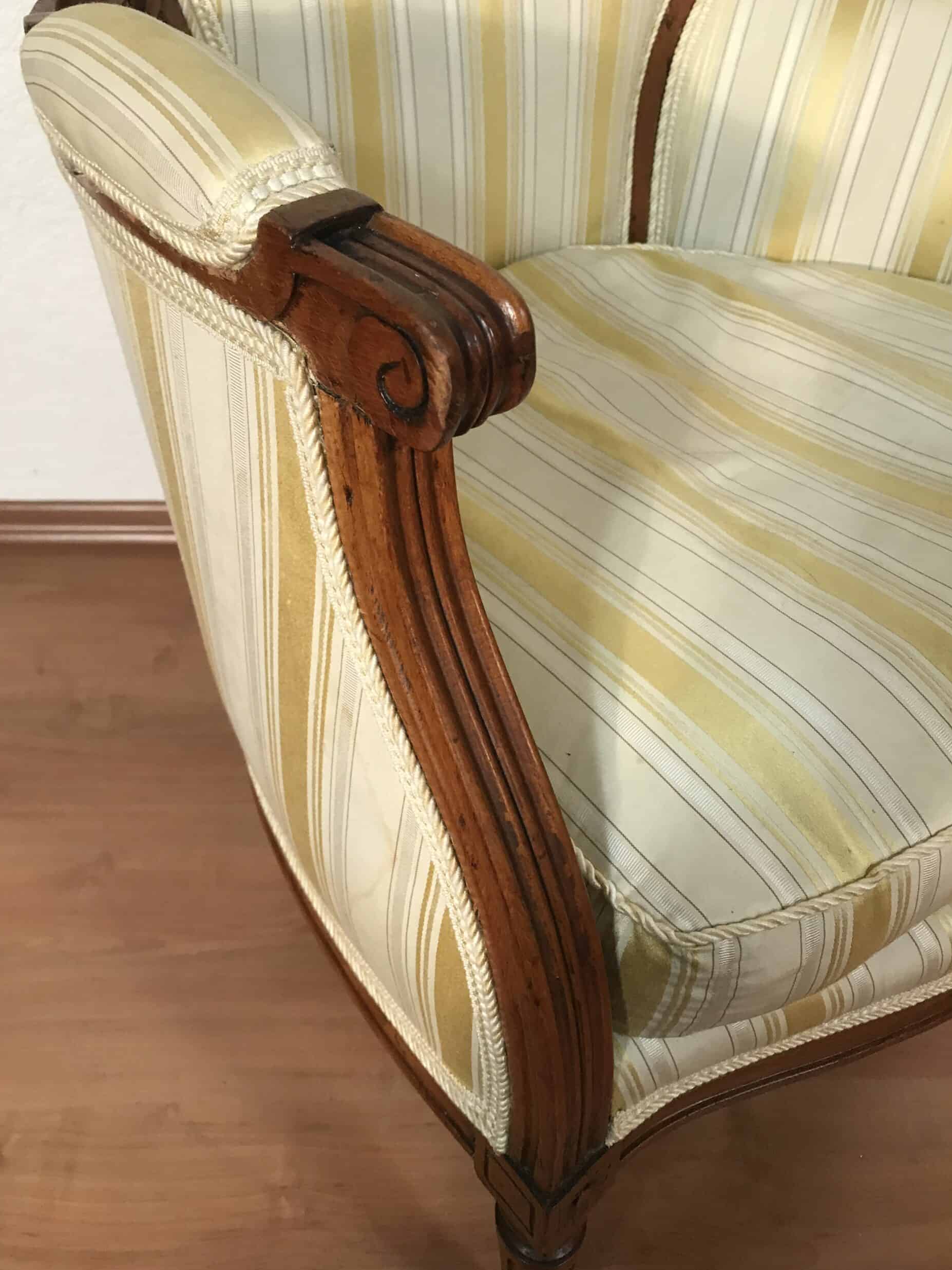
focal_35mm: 29
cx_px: 464
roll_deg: -2.9
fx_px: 1063
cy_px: 615
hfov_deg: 48.2
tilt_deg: -41.9
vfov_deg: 61.6
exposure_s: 1/25
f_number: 1.8
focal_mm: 3.99
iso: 32
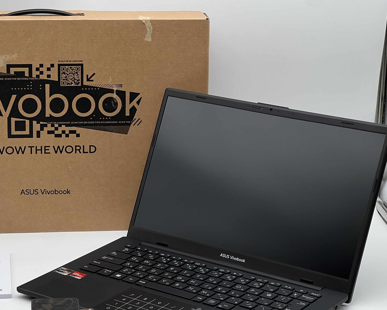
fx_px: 1248
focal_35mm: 109
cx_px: 126
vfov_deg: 14.1
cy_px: 187
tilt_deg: -16.7
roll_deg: -0.2
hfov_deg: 17.6
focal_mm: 9
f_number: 2.8
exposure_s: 1/100
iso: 32
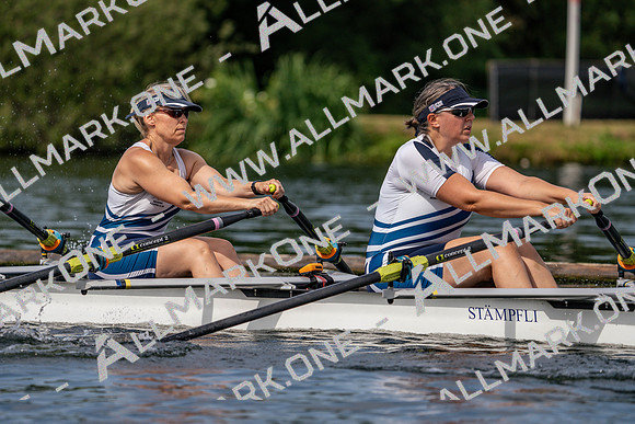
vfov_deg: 4.1
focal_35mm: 332
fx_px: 5857
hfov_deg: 6.2
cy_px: 212
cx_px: 318
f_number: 6.3
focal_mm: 332
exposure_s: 1/1600
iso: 250
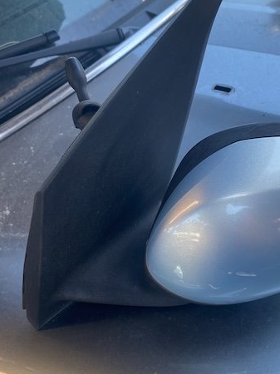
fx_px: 399
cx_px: 184
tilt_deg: -44.4
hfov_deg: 38.3
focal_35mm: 37
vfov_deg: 50.1
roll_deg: +6.4
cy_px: 177
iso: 40
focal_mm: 4.25
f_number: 1.8
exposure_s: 1/121
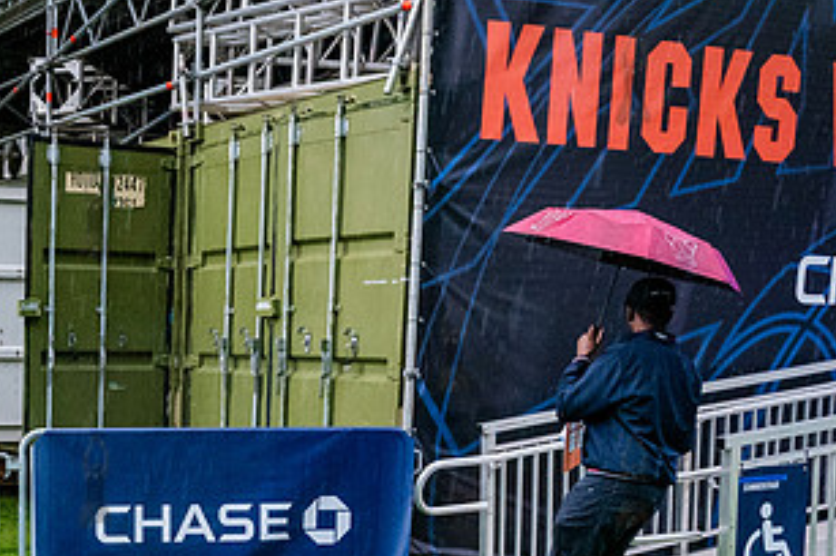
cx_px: 12
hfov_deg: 31.6
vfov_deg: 22.3
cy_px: 521
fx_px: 1369
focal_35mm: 59
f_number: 4
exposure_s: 1/250
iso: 6400
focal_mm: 28
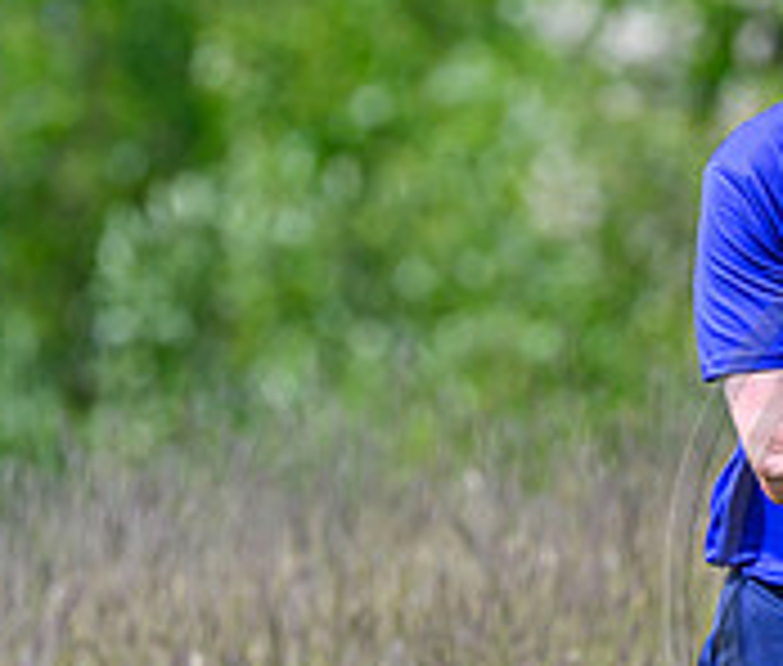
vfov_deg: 1.0
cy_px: 612
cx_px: 1212
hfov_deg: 1.2
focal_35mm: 1617
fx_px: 38414
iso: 500
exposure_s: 1/4000
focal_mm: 400
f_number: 4
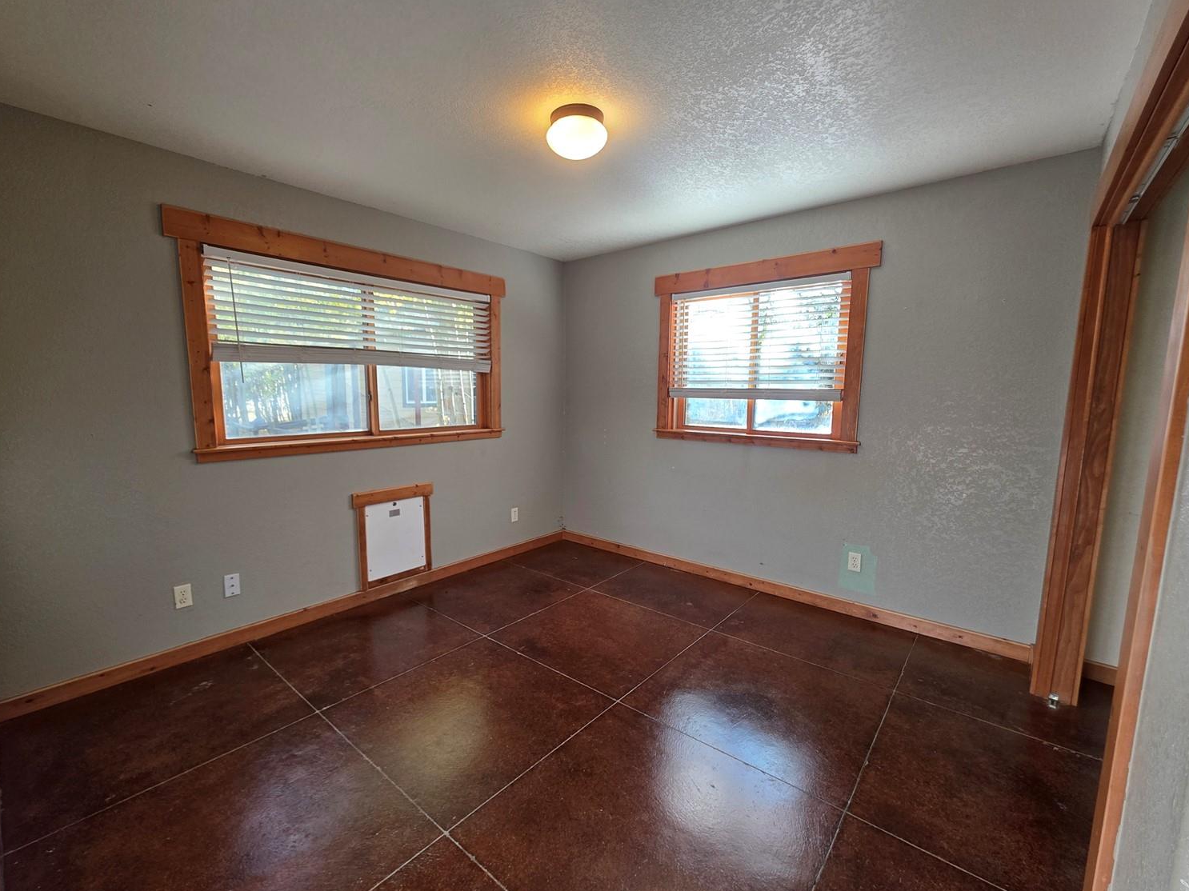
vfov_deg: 85.6
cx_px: 566
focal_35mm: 14
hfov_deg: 102.0
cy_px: 460
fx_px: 481
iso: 100
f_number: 1.9
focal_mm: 2.2
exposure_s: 1/120
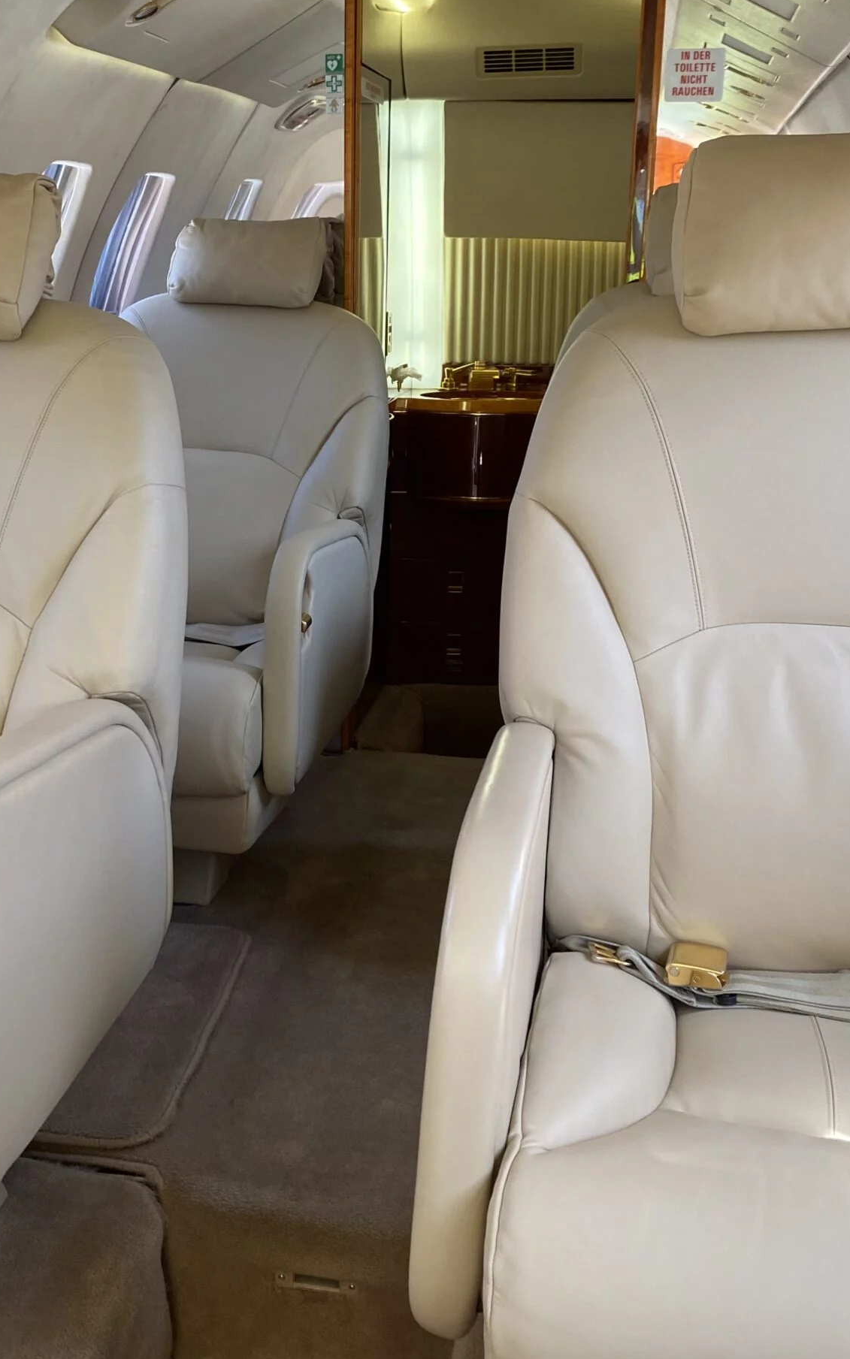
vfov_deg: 50.4
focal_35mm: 39
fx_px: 1445
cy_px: 688
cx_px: 302
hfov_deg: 32.6
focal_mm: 4.25
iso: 125
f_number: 1.8
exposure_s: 1/104
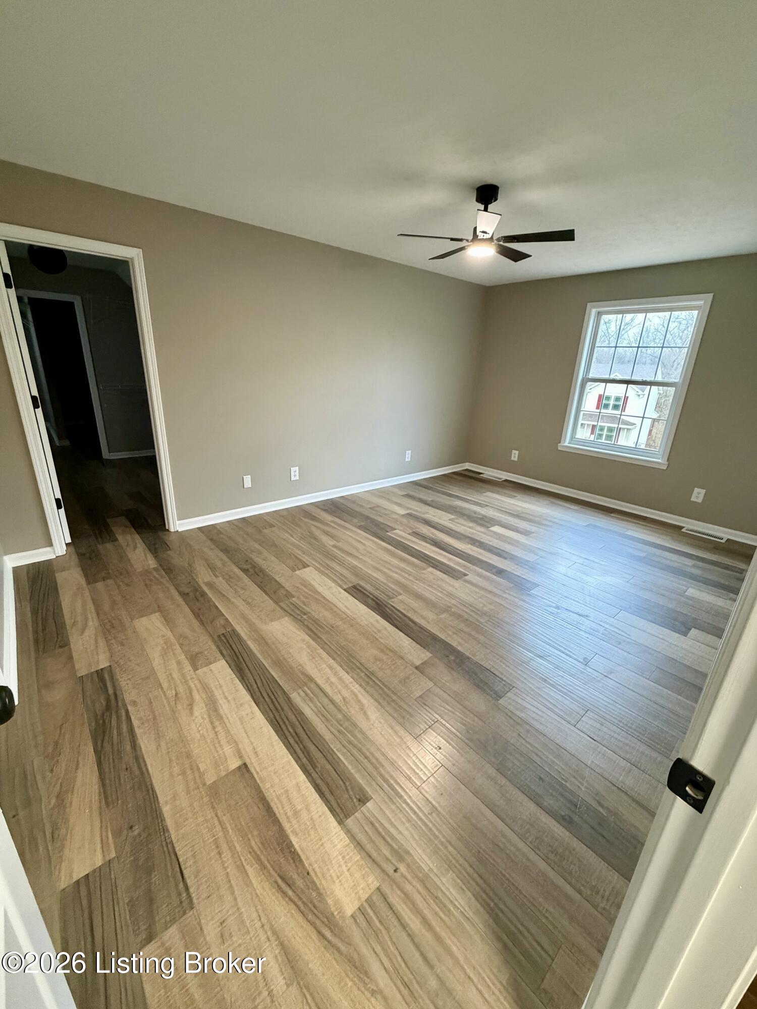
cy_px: 504
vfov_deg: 102.1
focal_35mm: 14
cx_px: 378
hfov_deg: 85.7
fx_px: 408
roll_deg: -3.3
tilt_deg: -18.2
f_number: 2.2
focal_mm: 2.22
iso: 640
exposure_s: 1/60
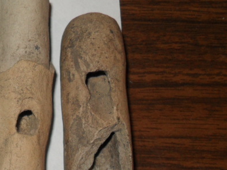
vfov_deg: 15.8
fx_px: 596
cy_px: 186
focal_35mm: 91
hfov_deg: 20.5
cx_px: -23
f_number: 8.9
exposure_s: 1/45
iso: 100
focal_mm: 6.2
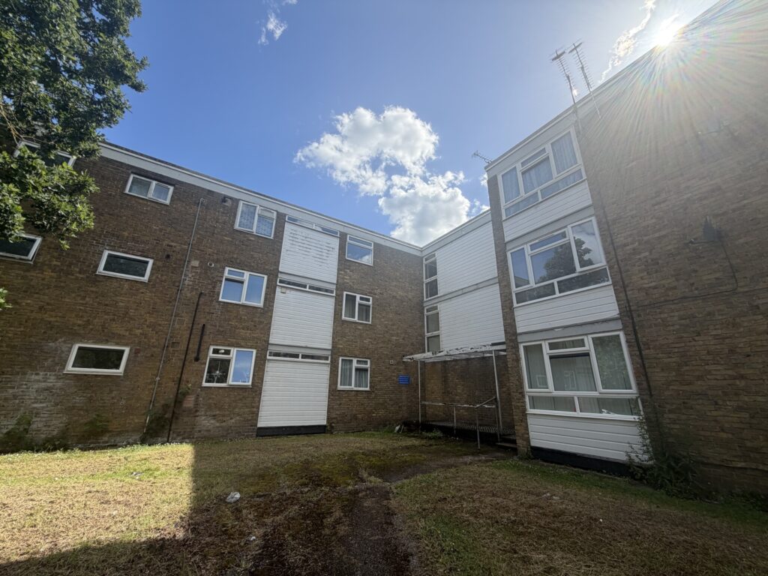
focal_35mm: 14
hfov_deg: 102.1
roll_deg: -1.6
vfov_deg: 85.7
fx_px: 311
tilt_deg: +19.9
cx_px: 384
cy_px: 288
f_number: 2.2
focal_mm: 2.22
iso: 32
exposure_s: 1/770
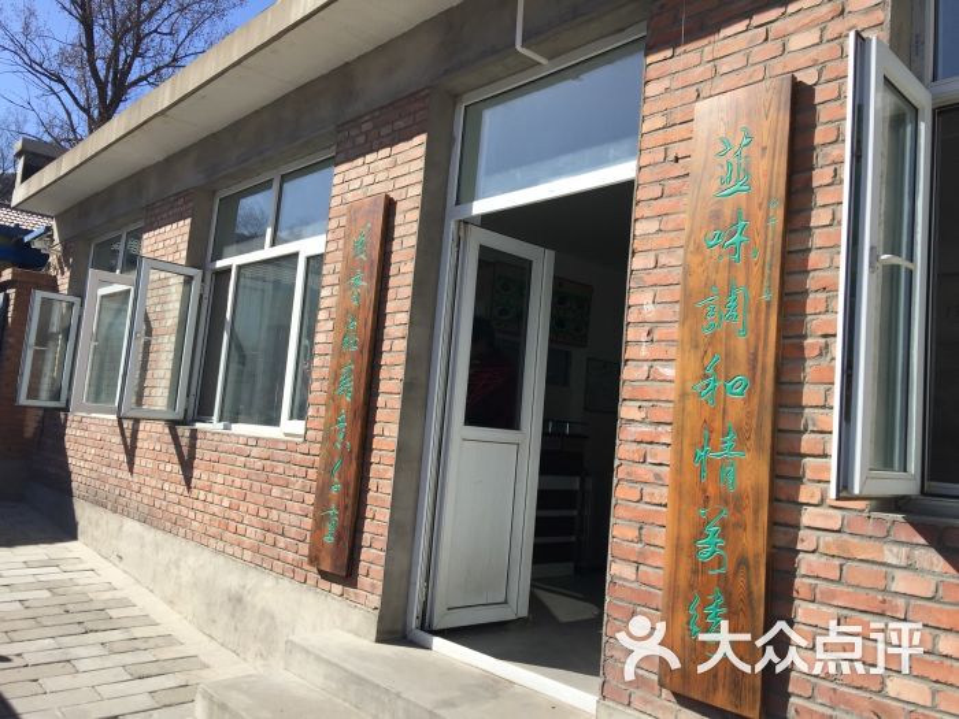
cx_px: 480
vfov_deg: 48.2
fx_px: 803
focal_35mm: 29
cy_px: 360
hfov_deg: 61.7
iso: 32
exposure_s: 1/1721
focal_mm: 4.15
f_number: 2.2
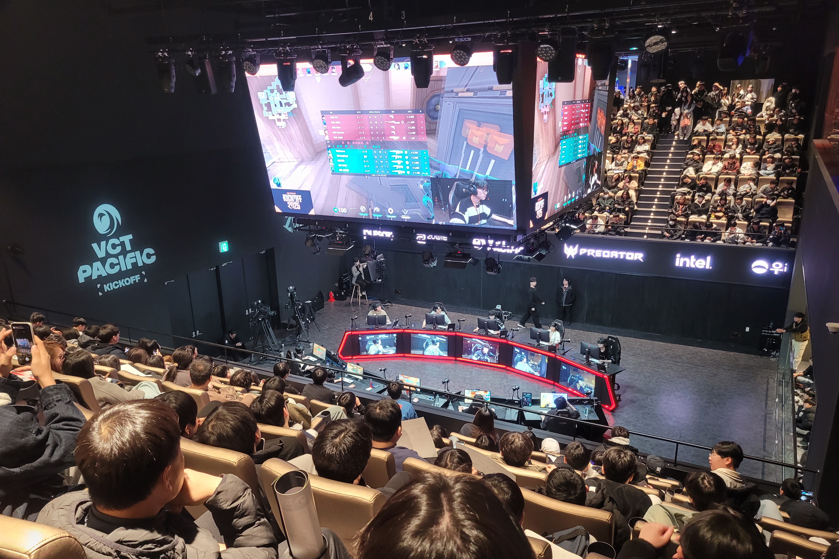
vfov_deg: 46.3
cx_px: 418
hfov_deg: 65.5
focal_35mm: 28
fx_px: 653
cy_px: 316
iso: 320
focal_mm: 5.4
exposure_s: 1/40
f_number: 1.8
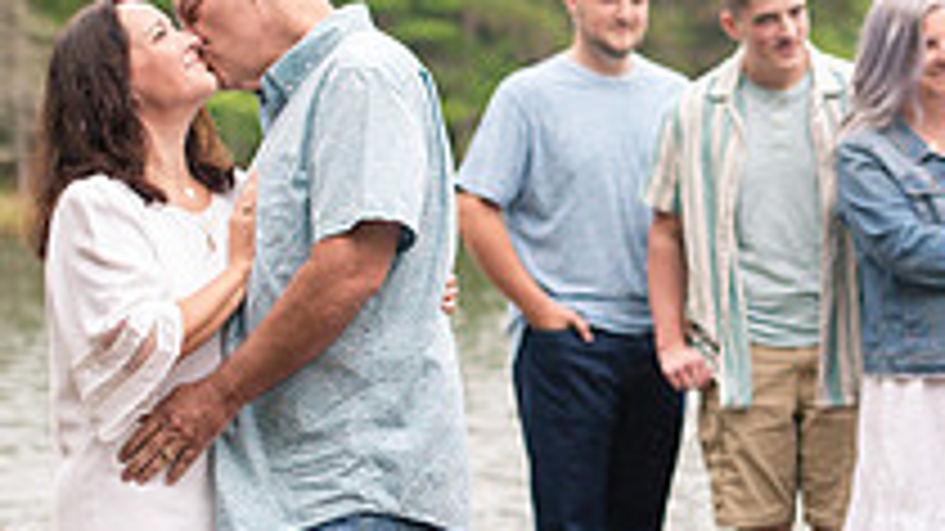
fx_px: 5236
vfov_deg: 5.8
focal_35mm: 209
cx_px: 803
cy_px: 293
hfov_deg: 10.3
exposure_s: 1/1000
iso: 800
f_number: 3.2
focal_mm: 70
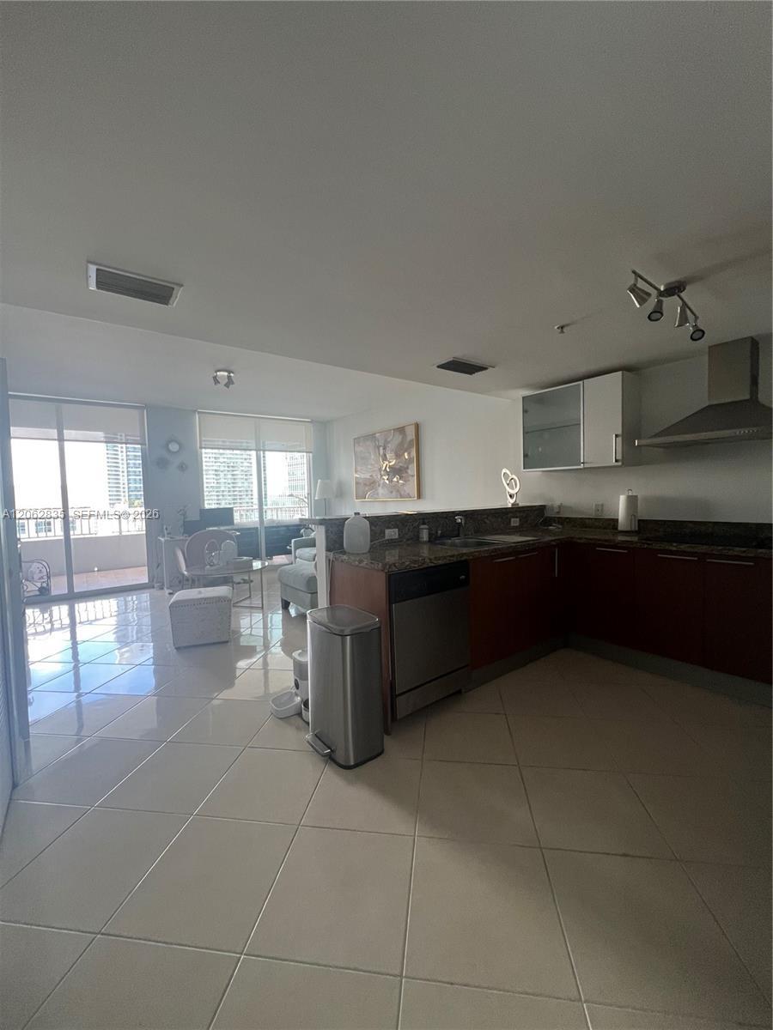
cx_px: 386
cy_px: 515
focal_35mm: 13
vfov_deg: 106.2
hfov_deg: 89.9
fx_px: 387
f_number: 1.8
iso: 250
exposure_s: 1/83
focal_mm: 1.57
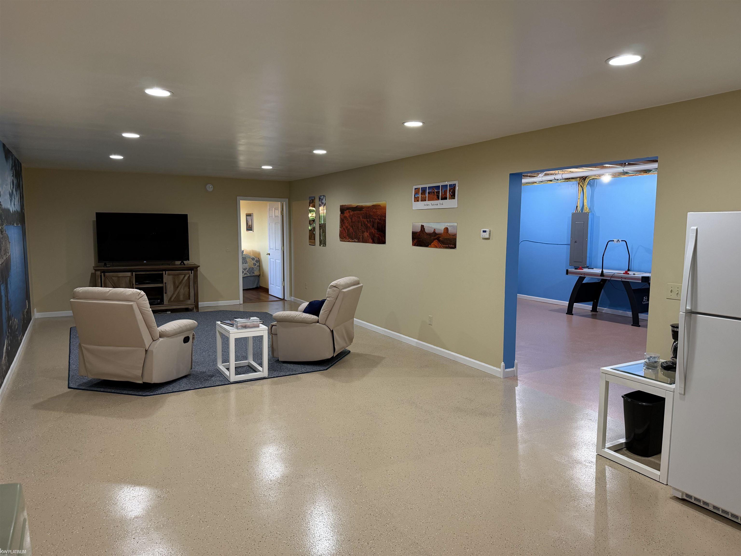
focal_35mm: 24
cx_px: 370
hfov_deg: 71.6
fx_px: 514
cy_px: 278
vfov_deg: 56.8
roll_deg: +0.2
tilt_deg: -6.7
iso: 200
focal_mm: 6.76
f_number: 1.78
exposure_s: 1/60
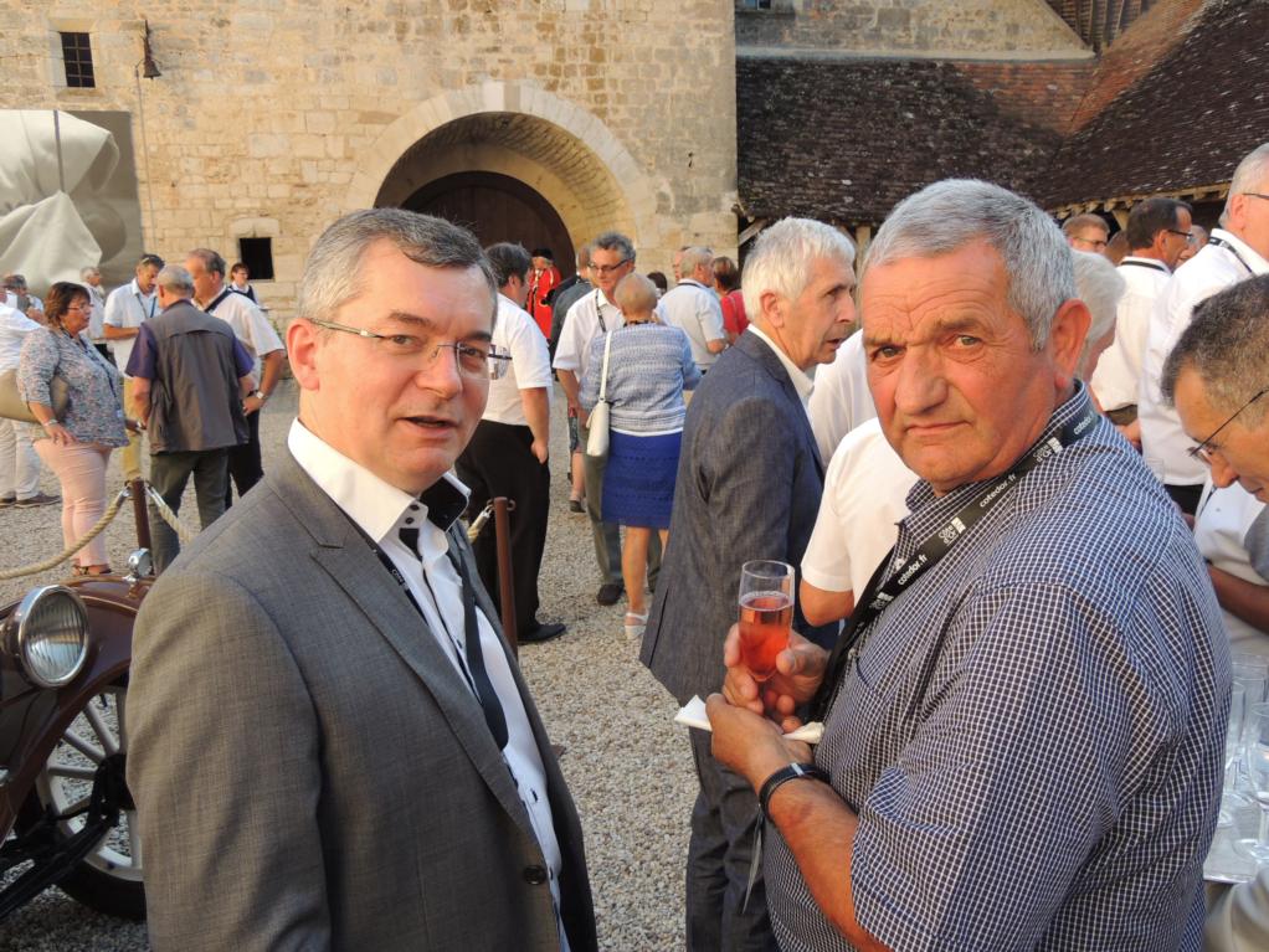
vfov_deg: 46.8
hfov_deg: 60.0
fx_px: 1100
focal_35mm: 30
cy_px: 476
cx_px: 634
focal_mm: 5.3
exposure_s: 1/160
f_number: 3.1
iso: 100
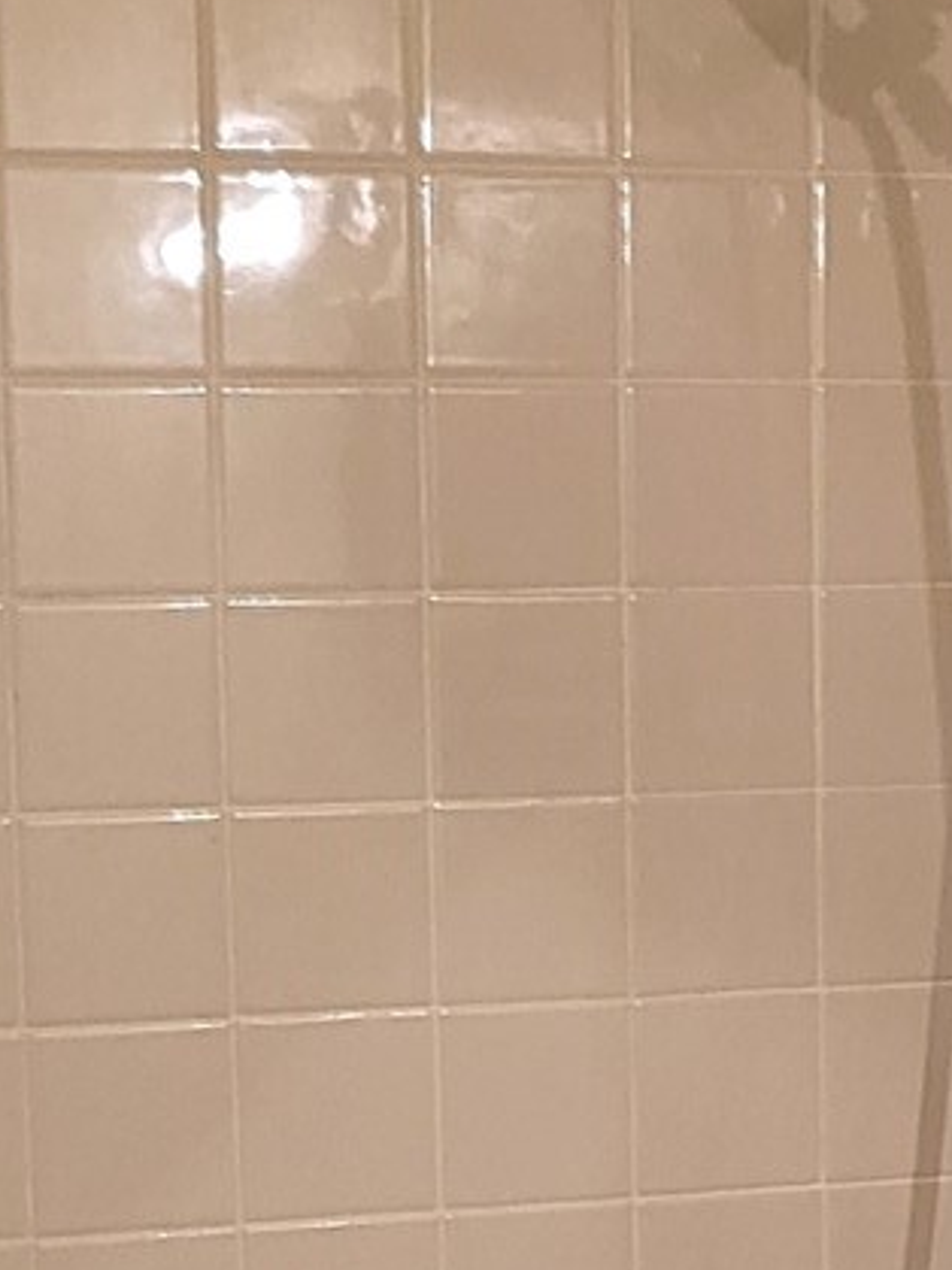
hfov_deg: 11.6
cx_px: 846
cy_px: 1261
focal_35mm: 127
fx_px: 4659
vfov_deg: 15.3
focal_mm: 4.25
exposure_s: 1/40
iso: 160
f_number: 1.8
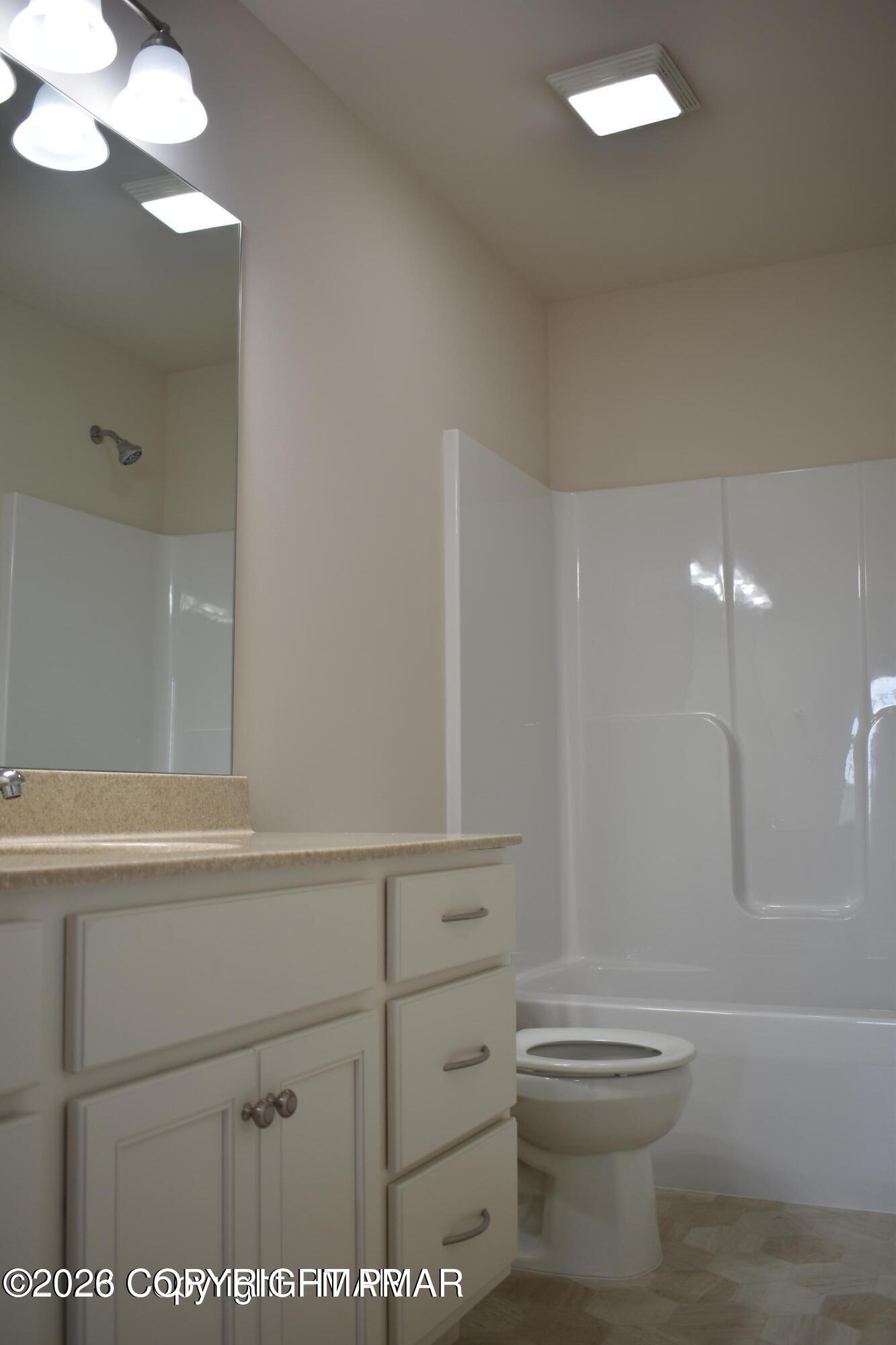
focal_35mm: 33
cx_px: 448
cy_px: 672
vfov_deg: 57.2
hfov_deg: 40.0
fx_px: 1232
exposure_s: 1/30
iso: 100
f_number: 4
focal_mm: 22
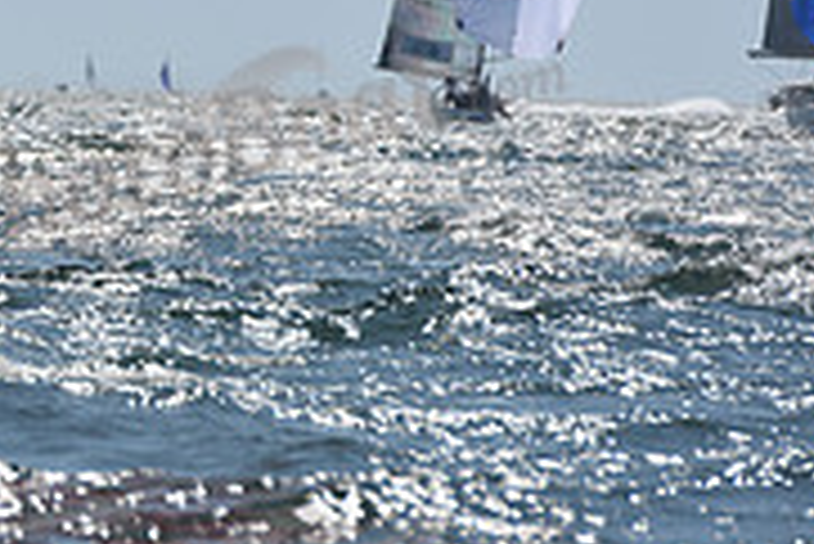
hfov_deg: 3.2
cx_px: -297
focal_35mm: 642
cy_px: -29
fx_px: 14528
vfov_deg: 2.1
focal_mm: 200
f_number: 6.3
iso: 250
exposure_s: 1/1250
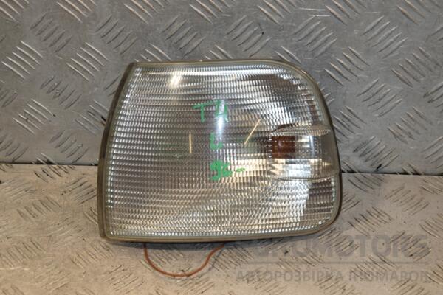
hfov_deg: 23.4
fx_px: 1070
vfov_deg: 15.7
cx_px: 222
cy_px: 148
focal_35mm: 87
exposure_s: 1/200
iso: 800
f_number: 7.1
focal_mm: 58
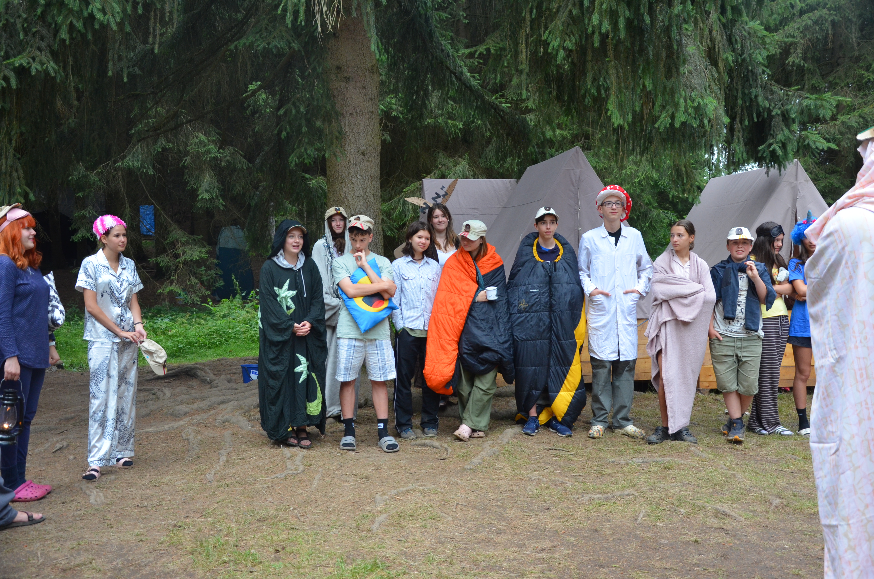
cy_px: 290
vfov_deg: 35.3
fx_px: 909
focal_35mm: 38
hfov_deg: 51.4
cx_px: 437
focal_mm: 25
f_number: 4
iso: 720
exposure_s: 1/60
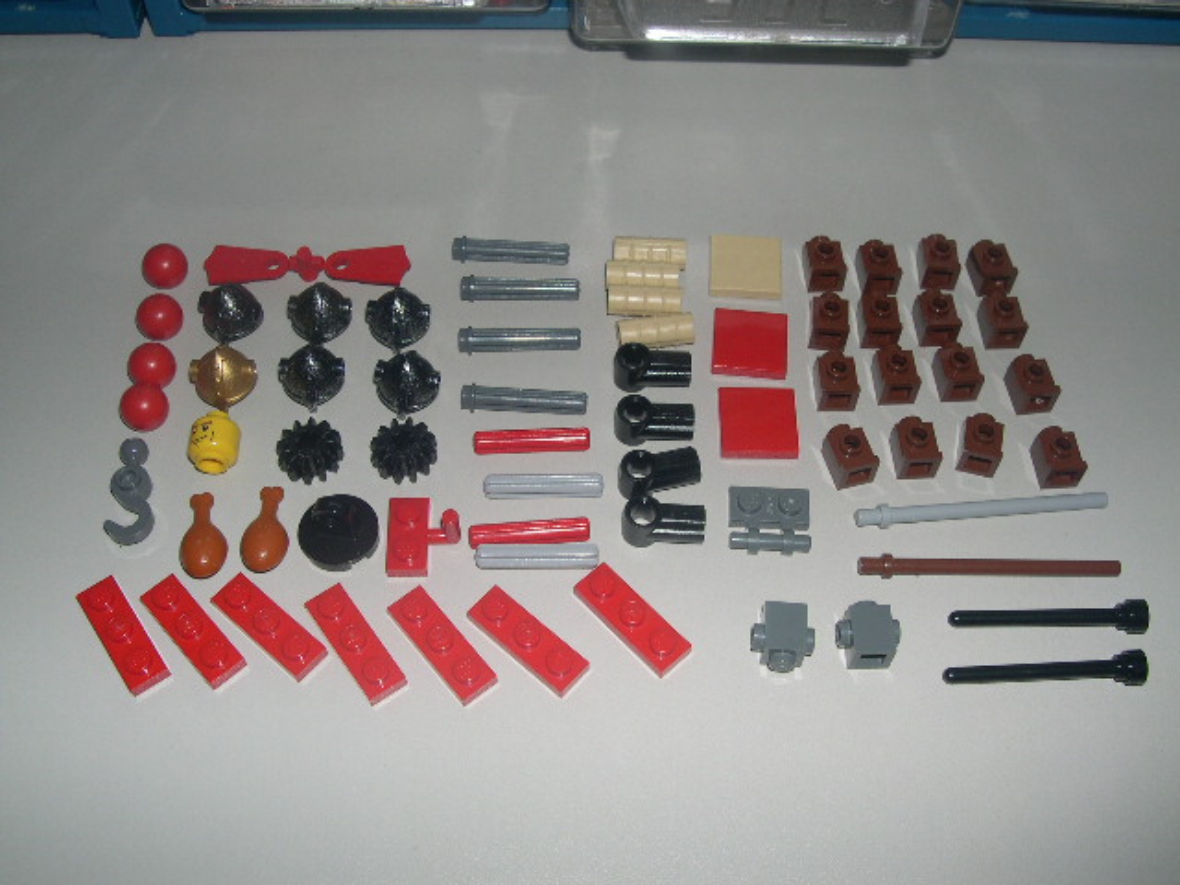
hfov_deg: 49.0
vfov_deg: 37.7
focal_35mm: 38
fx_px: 1295
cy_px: 442
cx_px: 590
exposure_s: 1/60
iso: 100
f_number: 7.6
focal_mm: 8
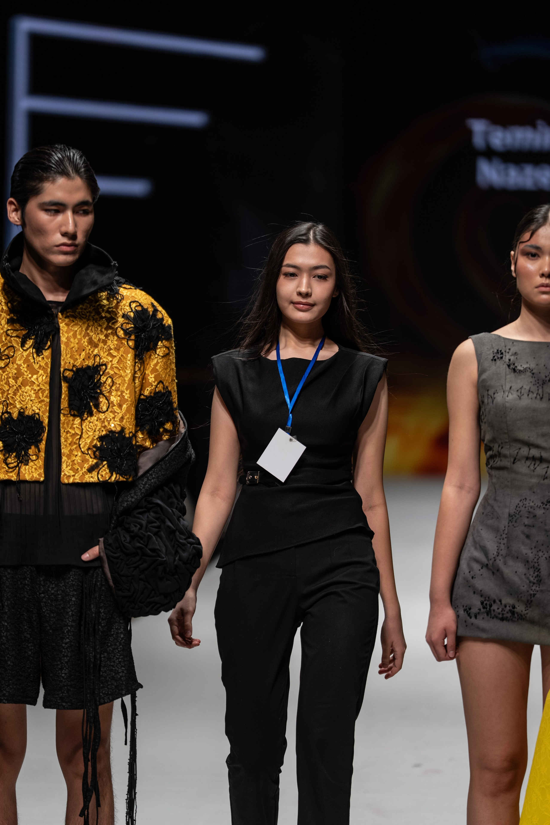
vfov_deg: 12.5
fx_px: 3753
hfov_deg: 8.4
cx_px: 275
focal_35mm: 164
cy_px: 412
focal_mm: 163.8
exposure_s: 1/400
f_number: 2.8
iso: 200
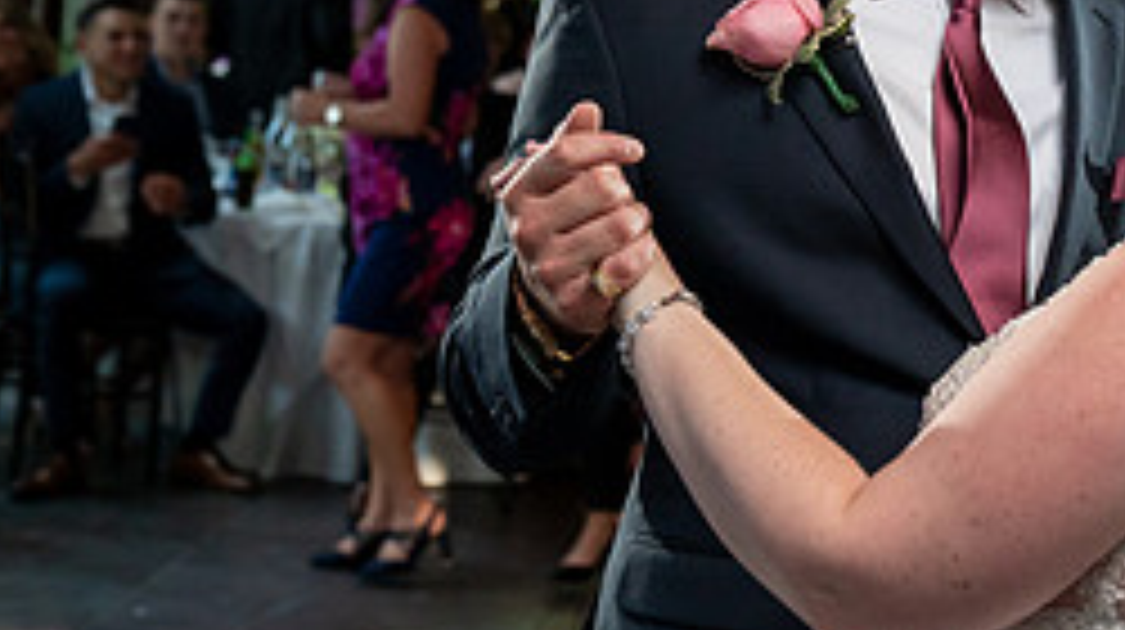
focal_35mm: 112
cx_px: 1102
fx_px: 3337
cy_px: 200
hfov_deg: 18.7
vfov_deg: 10.8
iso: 2000
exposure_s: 1/200
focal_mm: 46
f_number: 4
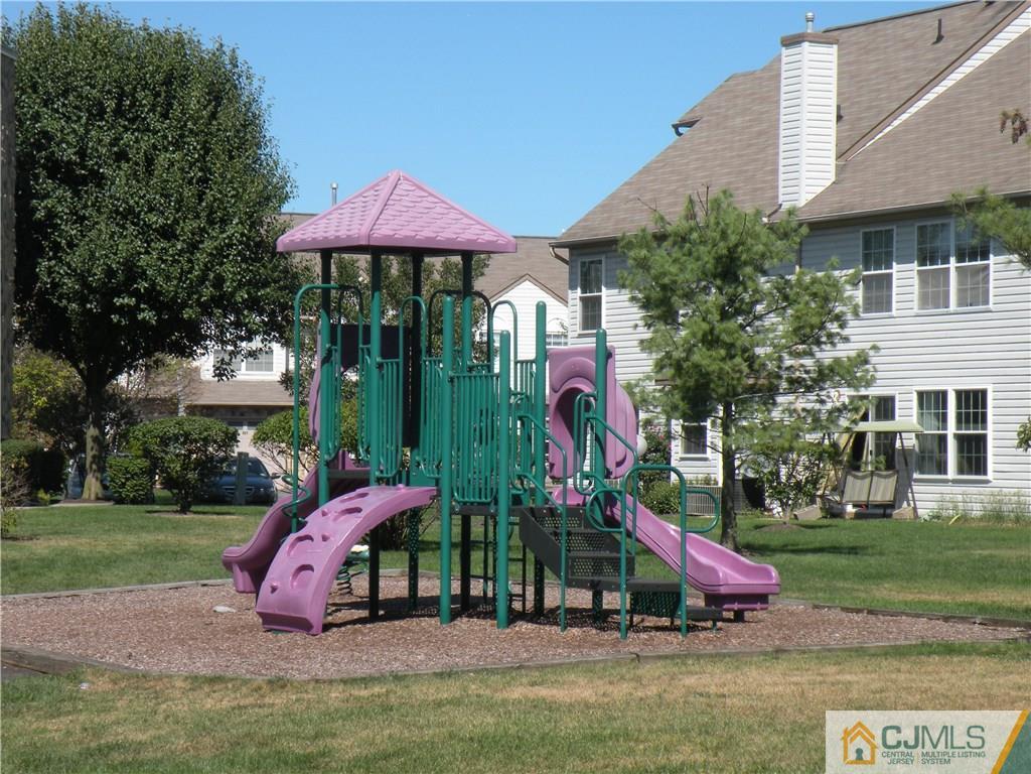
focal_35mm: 110
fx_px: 3276
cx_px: 516
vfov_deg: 13.5
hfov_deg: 17.9
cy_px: 387
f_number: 7.1
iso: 64
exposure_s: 1/227
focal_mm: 19.4
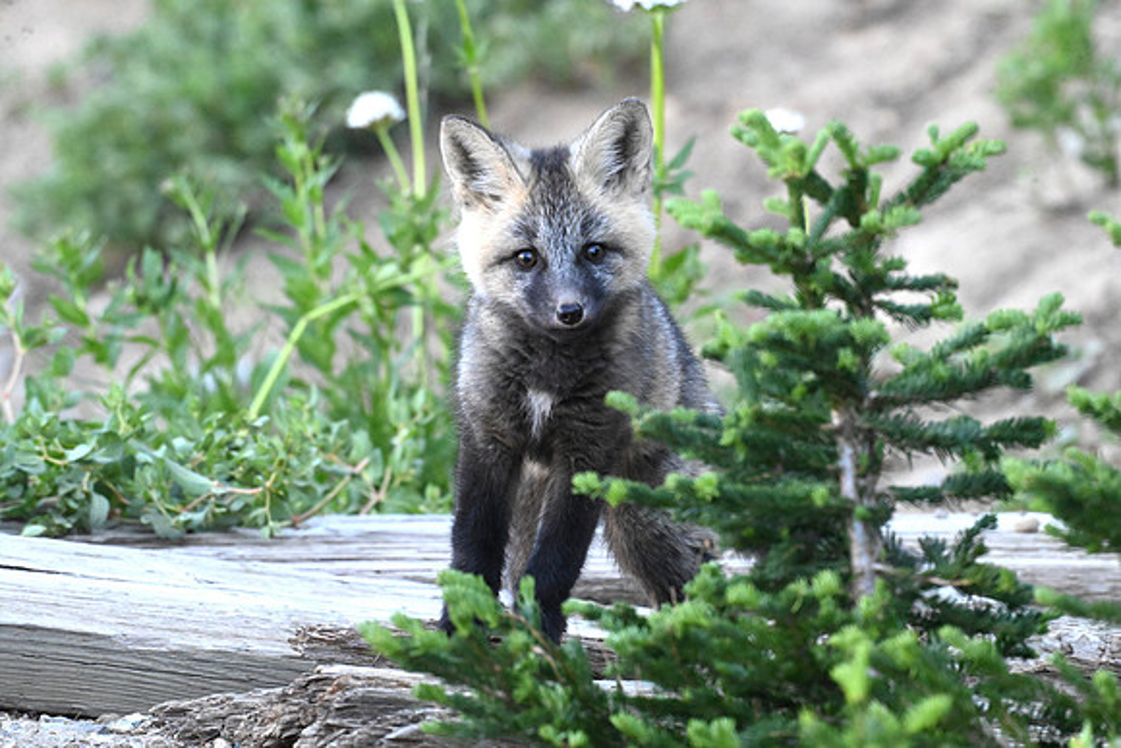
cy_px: 374
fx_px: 37374
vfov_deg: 1.1
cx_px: 560
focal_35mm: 1200
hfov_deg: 1.7
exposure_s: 1/250
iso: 6400
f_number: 13
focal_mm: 1200
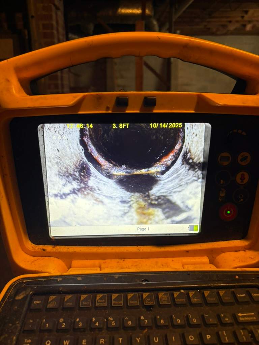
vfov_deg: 67.3
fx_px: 259
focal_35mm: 26
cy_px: 172
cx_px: 130
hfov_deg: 53.1
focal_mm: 5.96
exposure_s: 1/60
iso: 80
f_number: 1.6
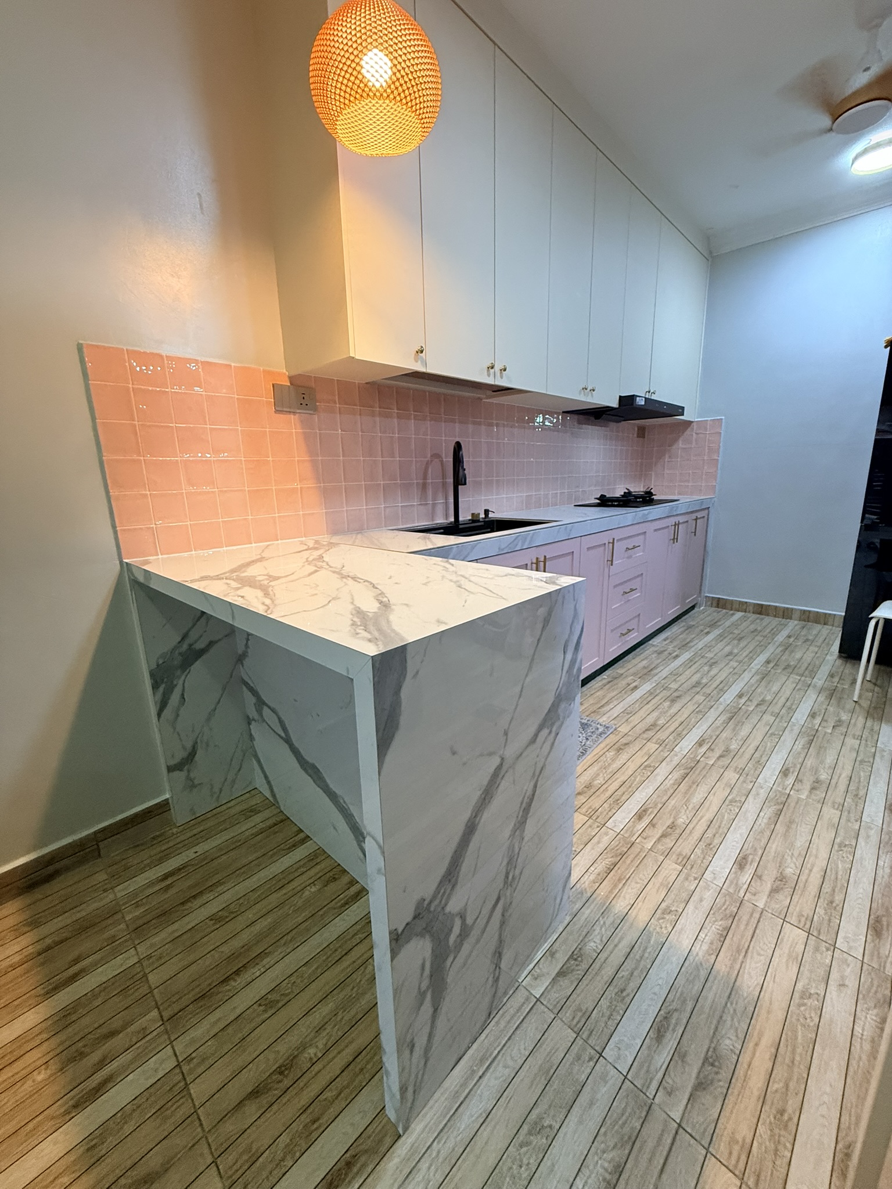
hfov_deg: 85.7
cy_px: 594
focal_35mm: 14
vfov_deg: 102.1
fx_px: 481
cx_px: 446
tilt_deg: -14.2
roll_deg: +0.1
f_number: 2.2
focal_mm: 2.22
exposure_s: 1/50
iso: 320
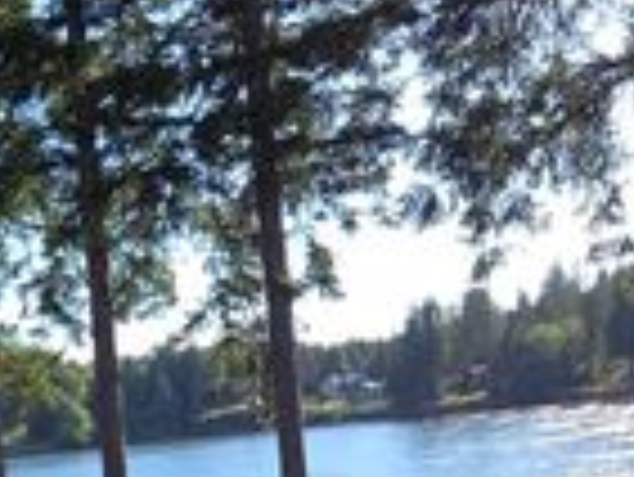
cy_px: 560
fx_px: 843
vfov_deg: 27.9
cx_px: 36
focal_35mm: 46
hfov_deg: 37.8
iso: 50
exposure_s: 1/857
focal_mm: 2.2
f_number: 2.2
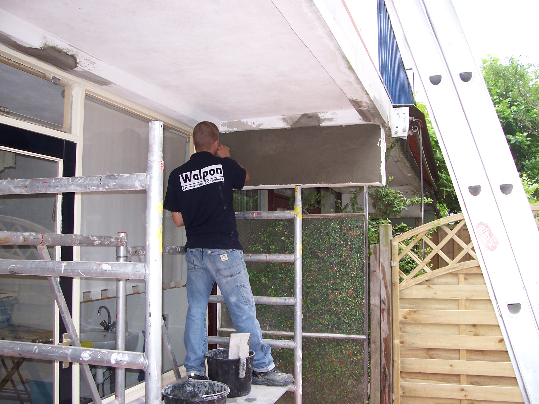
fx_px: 529
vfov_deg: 41.8
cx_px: 270
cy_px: 202
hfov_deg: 54.0
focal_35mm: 34
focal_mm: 5.6
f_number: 2.7
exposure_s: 1/180
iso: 80
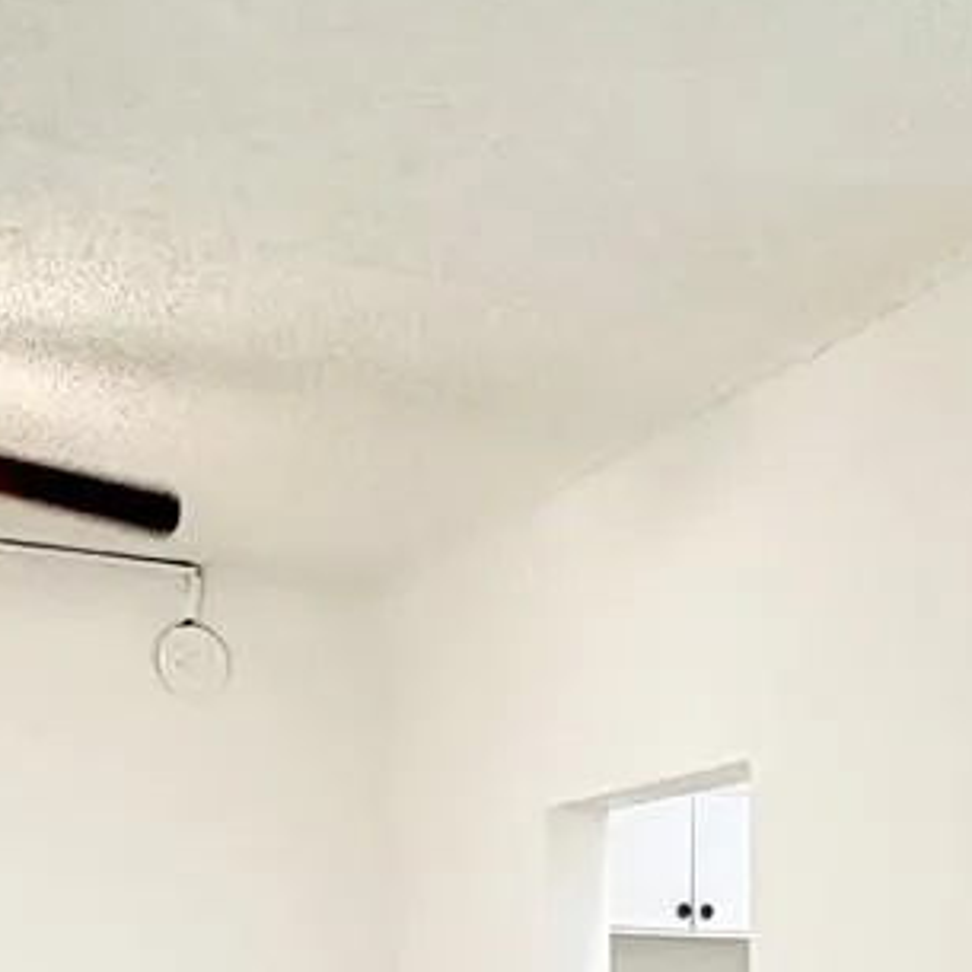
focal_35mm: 65
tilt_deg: -11.6
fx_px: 2065
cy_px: 1460
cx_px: 838
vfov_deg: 22.0
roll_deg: -0.3
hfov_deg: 25.8
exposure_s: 1/60
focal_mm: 2.22
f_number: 2.2
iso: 320
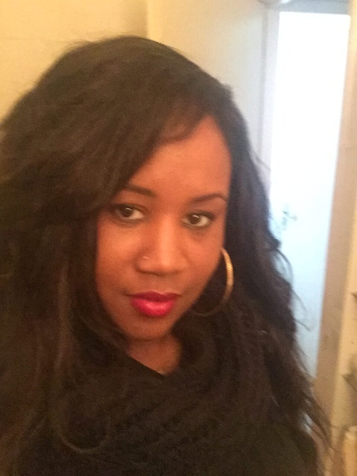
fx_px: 426
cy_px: 238
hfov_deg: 45.4
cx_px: 178
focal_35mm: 31
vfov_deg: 58.4
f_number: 2.2
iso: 1000
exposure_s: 1/17
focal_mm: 2.65
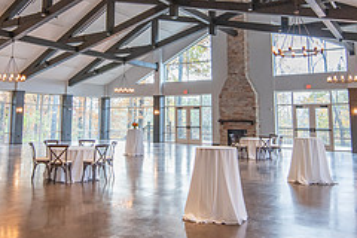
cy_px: 72
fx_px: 347
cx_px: 150
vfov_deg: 37.3
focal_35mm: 35
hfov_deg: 54.2
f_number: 2.8
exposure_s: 1/250
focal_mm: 14
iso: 800
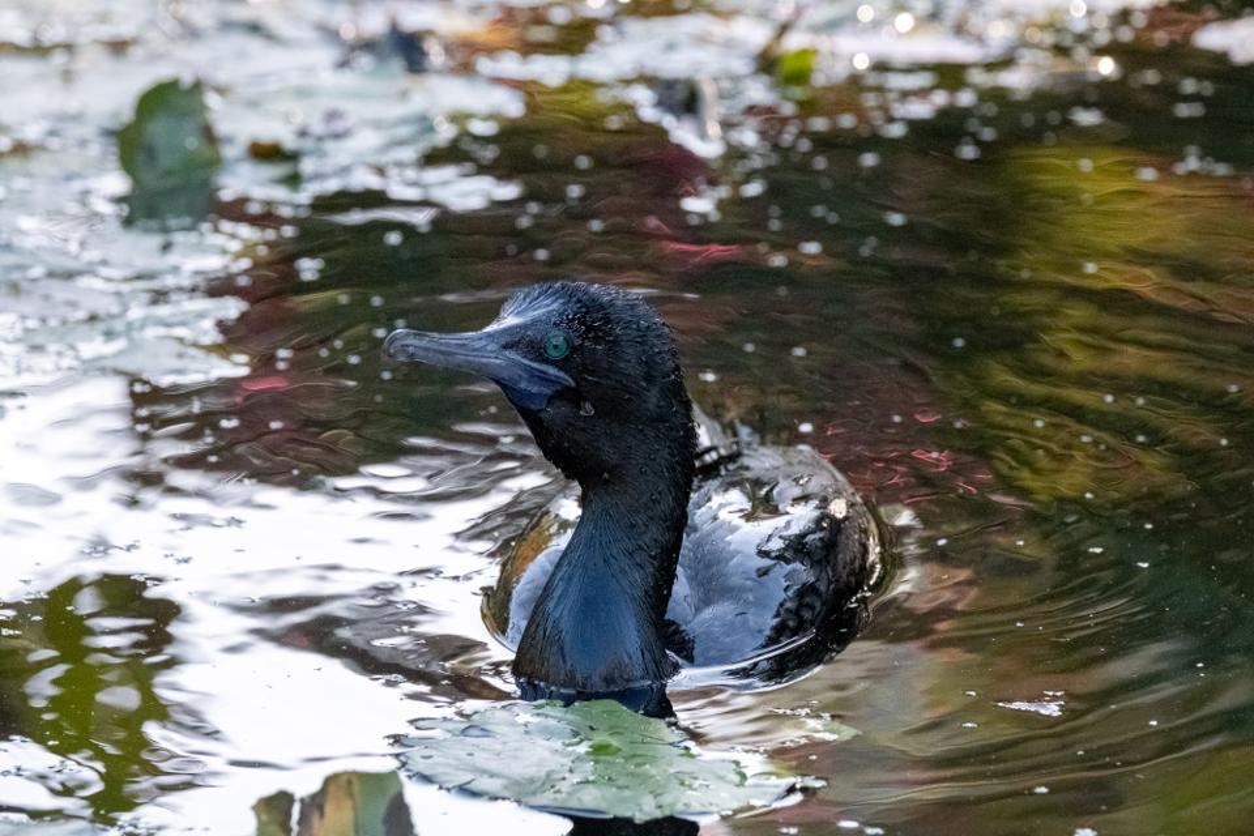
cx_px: 627
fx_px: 12260
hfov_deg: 5.9
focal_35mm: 352
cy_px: 418
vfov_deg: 3.9
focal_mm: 234.8
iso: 12800
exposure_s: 1/1250
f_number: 7.1
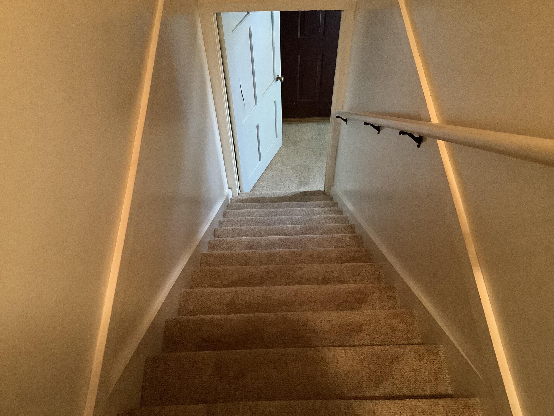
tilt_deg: -55.8
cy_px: 208
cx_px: 277
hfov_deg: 58.4
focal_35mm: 31
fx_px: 496
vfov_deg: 45.4
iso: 640
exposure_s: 1/20
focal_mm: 3.3
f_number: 2.4
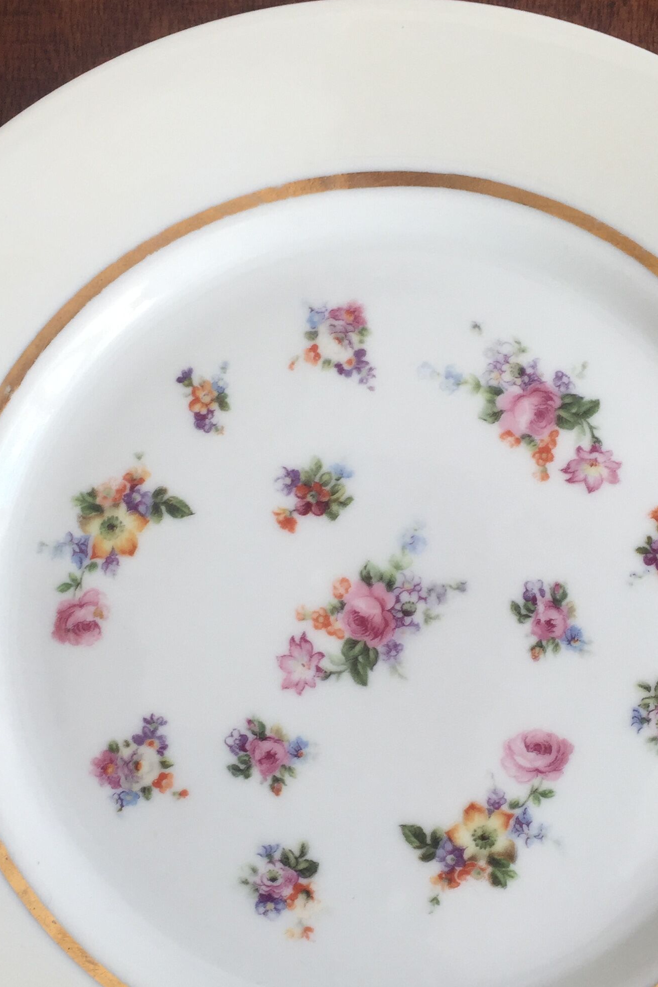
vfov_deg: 39.5
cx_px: 345
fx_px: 1370
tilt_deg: -85.2
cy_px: 577
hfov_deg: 27.0
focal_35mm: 50
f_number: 2.2
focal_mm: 4.15
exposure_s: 1/100
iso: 50
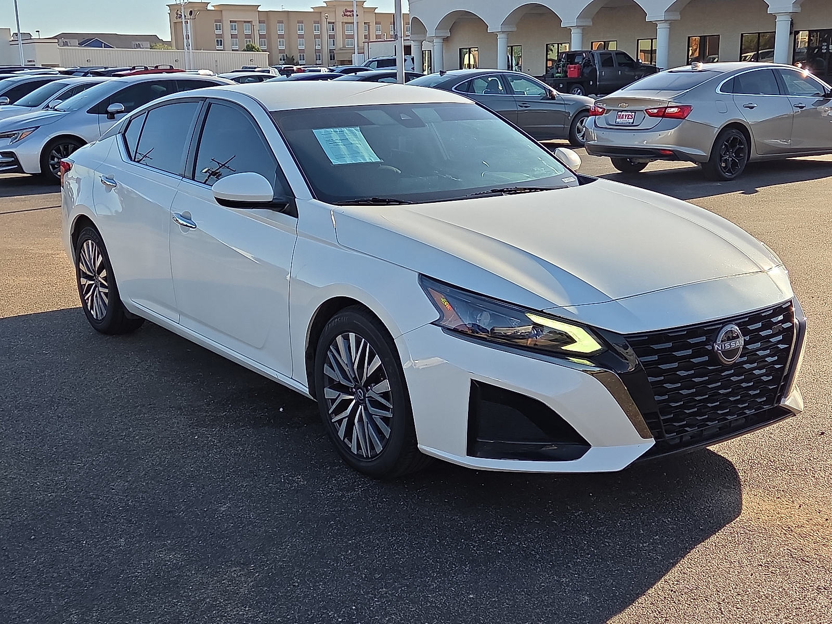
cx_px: 416
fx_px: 1009
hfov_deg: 44.8
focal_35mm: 42
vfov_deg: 34.3
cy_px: 312
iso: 25
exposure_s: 1/1000
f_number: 1.8
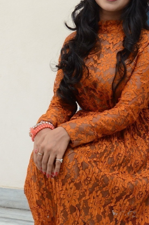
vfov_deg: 21.1
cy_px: 120
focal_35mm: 97
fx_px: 605
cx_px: 92
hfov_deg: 14.0
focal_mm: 35
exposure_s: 1/125
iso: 1600
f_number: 5.6
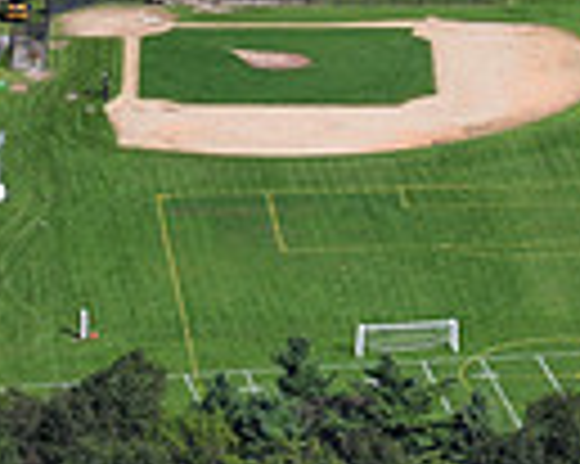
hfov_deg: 4.6
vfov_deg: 3.7
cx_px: 1016
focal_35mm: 416
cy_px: -200
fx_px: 7136
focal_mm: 66
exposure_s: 1/250
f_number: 6.3
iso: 250
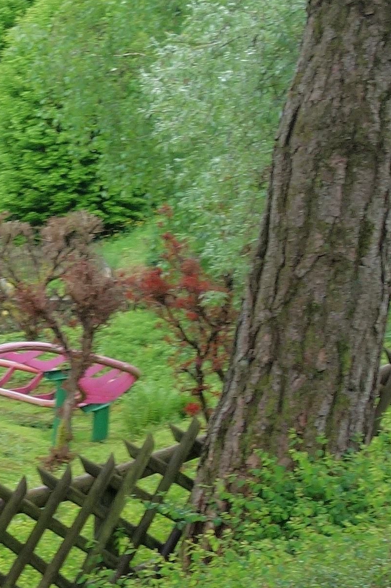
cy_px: 247
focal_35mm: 195
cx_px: -657
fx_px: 3178
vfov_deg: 10.5
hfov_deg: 6.6
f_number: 4
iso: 200
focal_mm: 16.01
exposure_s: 1/160
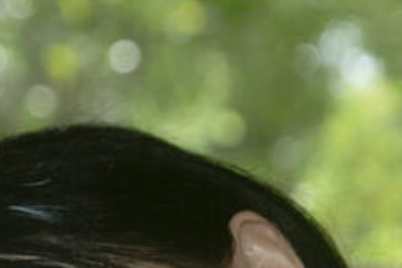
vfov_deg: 5.2
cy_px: 541
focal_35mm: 257
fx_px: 2870
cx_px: -161
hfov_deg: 7.9
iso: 200
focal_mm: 55
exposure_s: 1/125
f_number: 4
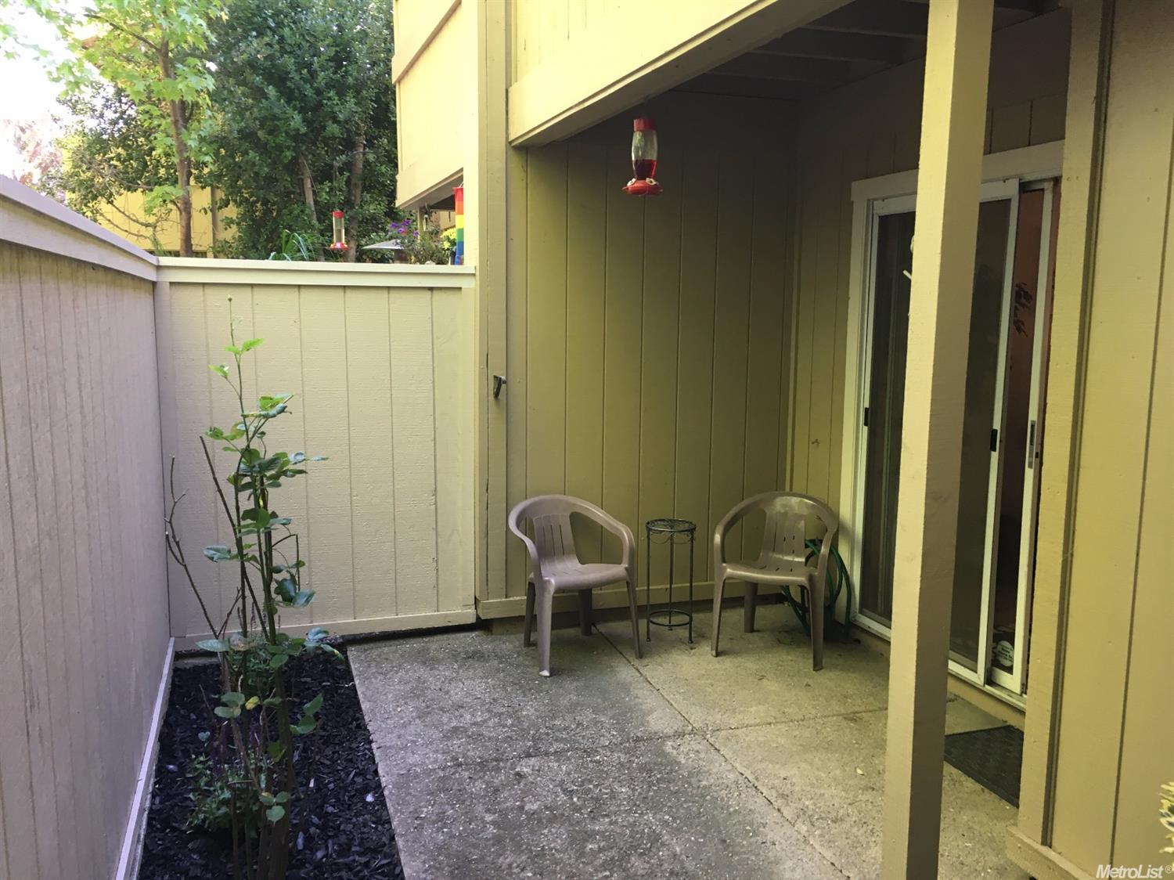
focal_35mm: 29
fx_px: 983
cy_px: 440
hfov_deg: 61.7
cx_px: 587
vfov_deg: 48.2
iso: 50
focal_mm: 4.15
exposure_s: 1/30
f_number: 2.2
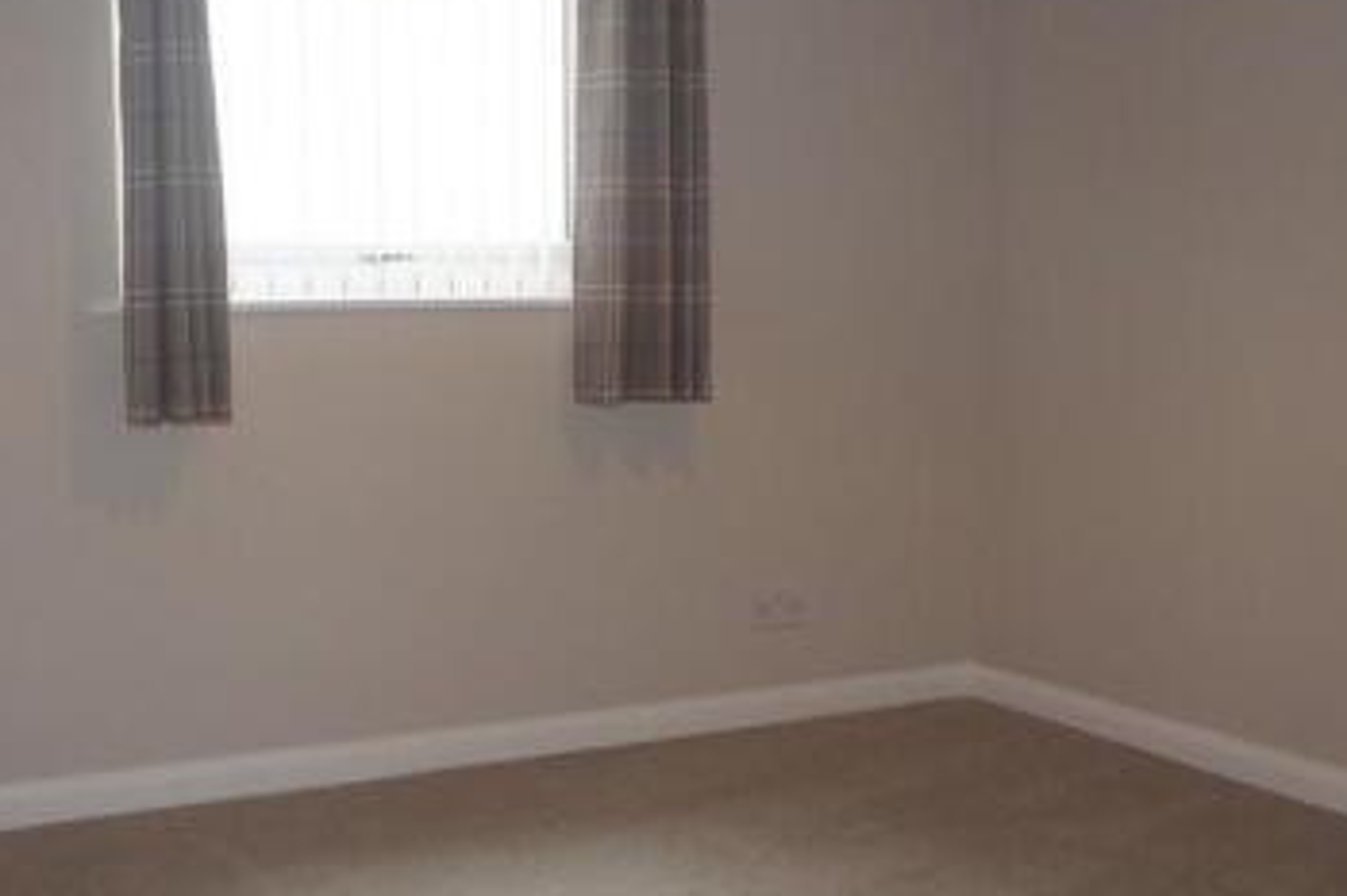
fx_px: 1683
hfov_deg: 43.5
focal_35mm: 45
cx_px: 566
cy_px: 535
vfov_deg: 29.8
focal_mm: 16
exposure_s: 1/100
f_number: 5.6
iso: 800
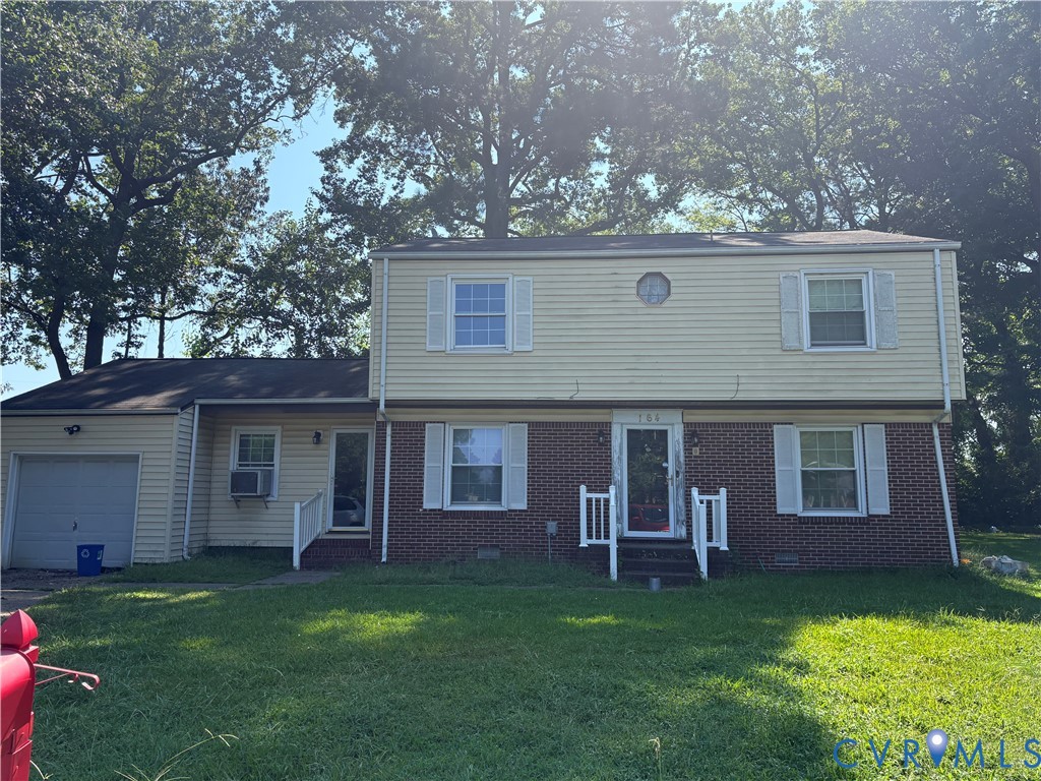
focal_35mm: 26
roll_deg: -0.7
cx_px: 520
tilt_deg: +8.8
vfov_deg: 53.1
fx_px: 782
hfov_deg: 67.3
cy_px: 390
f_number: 1.6
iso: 64
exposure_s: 1/1953
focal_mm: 5.96
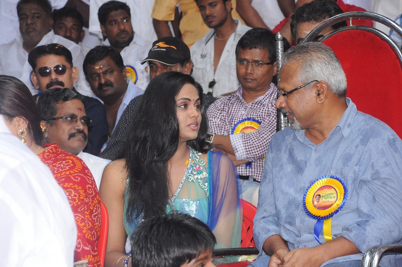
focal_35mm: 158
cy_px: 134
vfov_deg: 8.7
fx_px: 1757
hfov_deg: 13.1
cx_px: 201
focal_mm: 105
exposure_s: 1/125
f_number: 11
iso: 1250
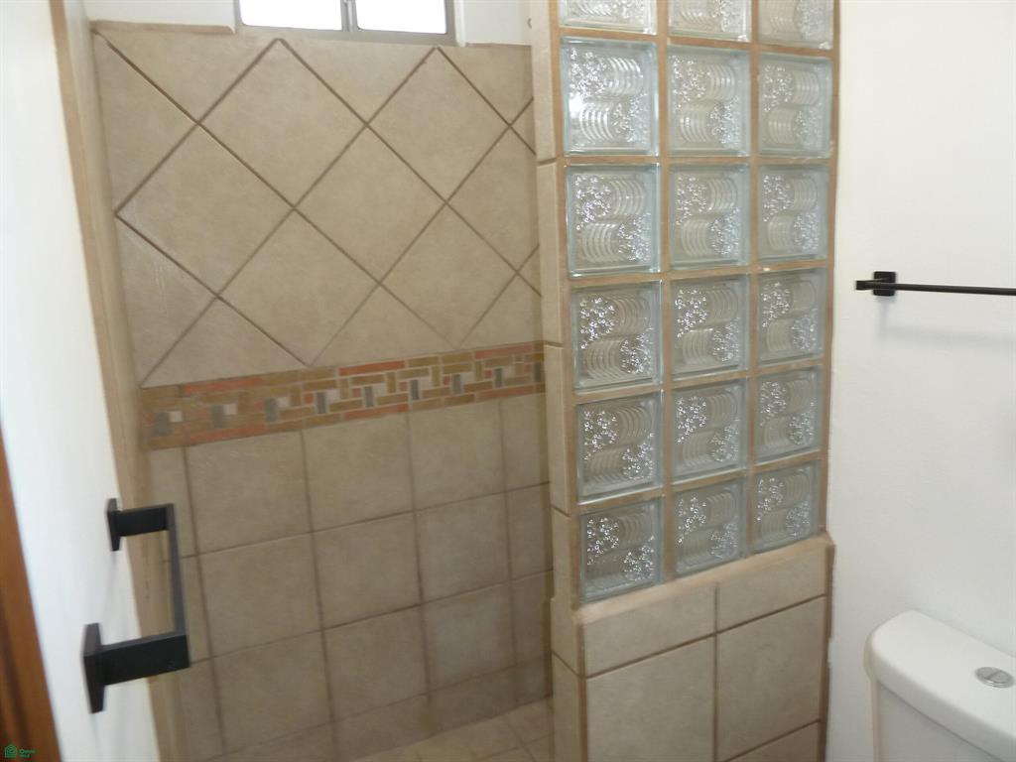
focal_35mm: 25
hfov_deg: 69.4
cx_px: 508
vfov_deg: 54.9
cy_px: 381
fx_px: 734
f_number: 3.3
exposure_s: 1/30
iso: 160
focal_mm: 4.1
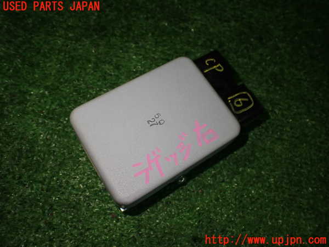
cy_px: 124
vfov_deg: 46.8
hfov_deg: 60.0
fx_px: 285
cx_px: 164
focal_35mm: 30
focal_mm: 5.4
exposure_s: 1/125
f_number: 2.3
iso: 320
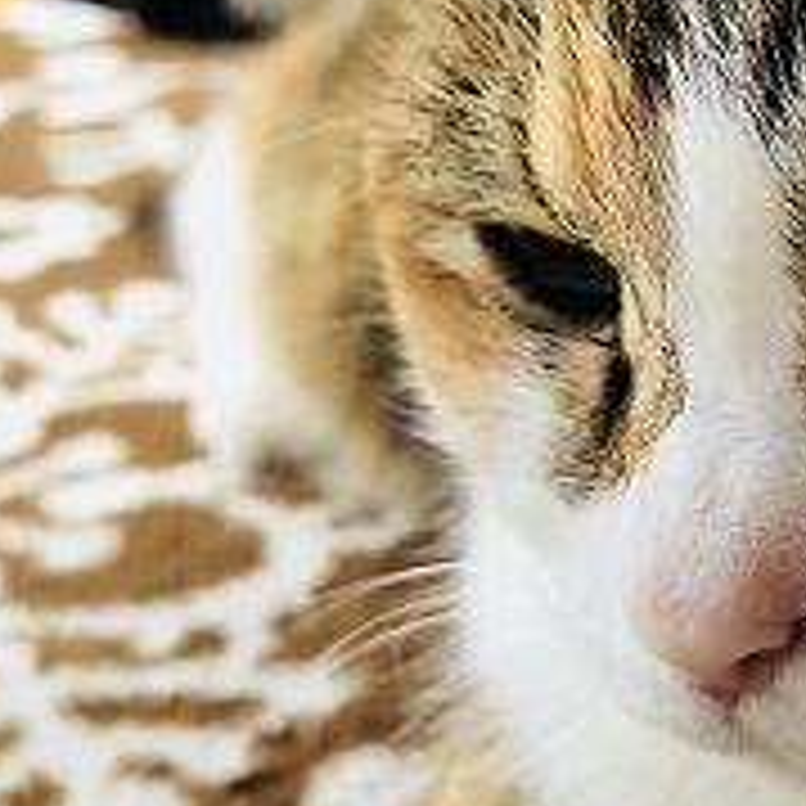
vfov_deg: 30.5
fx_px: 1475
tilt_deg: -25.1
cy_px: 322
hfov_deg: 29.2
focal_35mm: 56
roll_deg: +2.0
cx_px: 738
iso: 40
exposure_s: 1/15
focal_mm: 3.99
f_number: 1.8
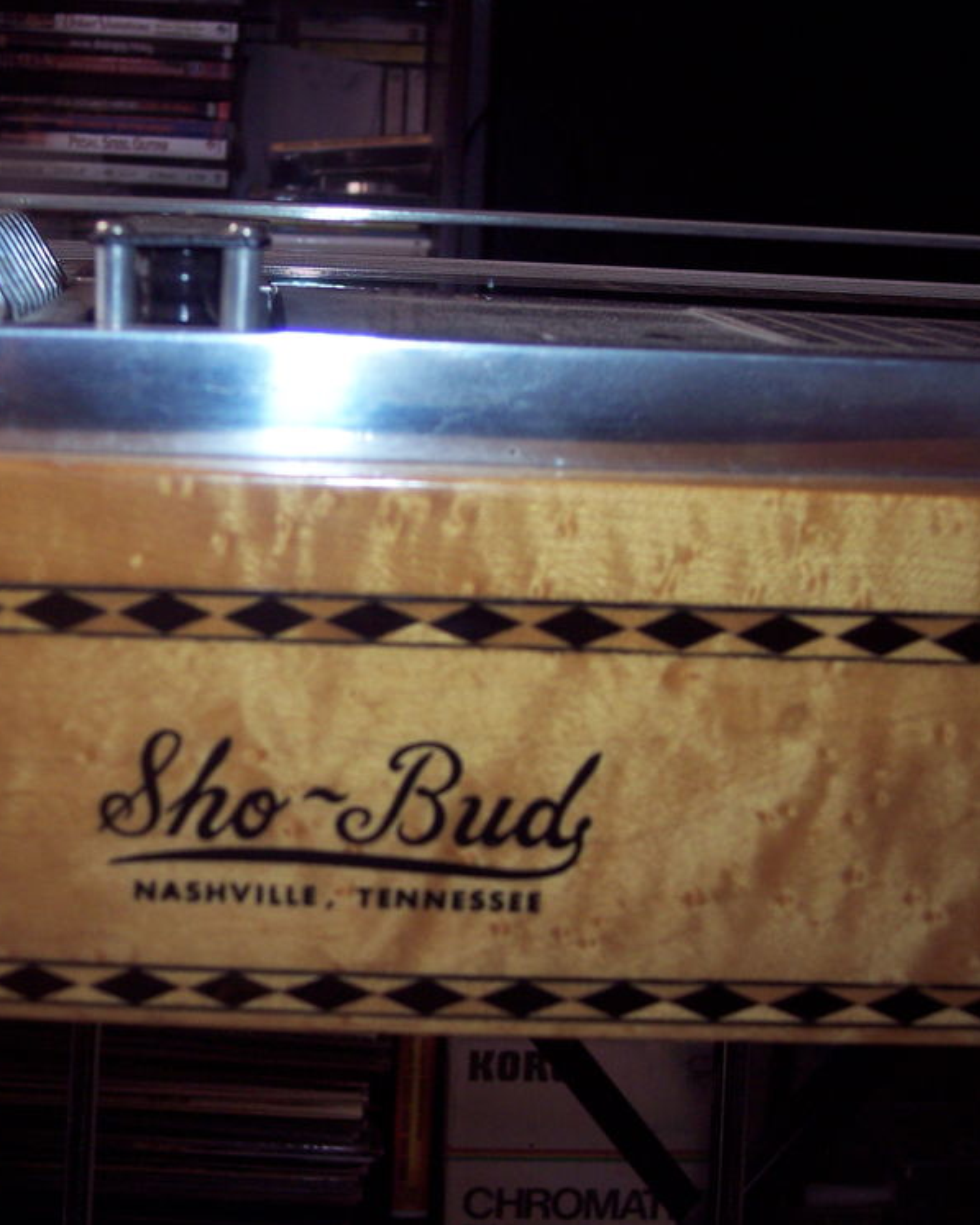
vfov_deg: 36.7
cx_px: 297
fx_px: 1849
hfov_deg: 29.4
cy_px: 614
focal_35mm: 51
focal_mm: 8
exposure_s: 1/60
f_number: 2.8
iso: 140
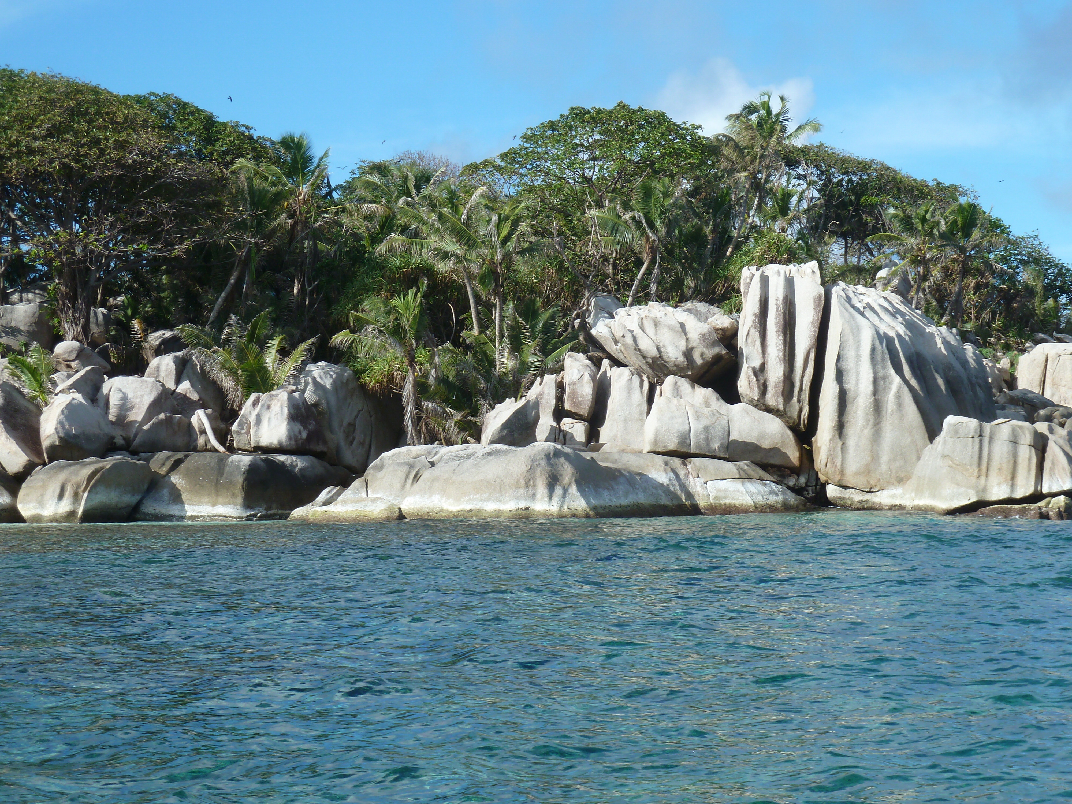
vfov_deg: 18.9
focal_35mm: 78
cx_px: 536
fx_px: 2416
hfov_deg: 25.0
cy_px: 402
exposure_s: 1/400
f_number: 4.5
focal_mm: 12.8
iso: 80
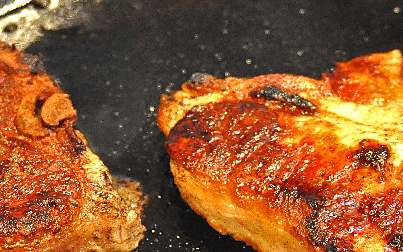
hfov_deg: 18.8
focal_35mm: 111
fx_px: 1219
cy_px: 149
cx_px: 224
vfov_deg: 11.8
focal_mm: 28
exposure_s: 1/50
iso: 3200
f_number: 3.5
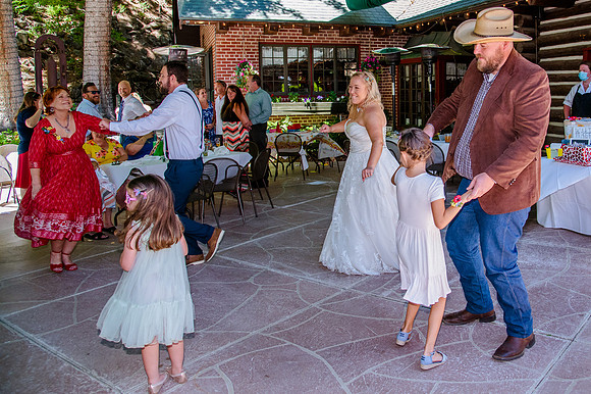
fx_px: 532
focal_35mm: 32
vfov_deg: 40.3
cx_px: 399
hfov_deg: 56.7
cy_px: 153
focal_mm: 24
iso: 1600
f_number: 5.6
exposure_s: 1/500
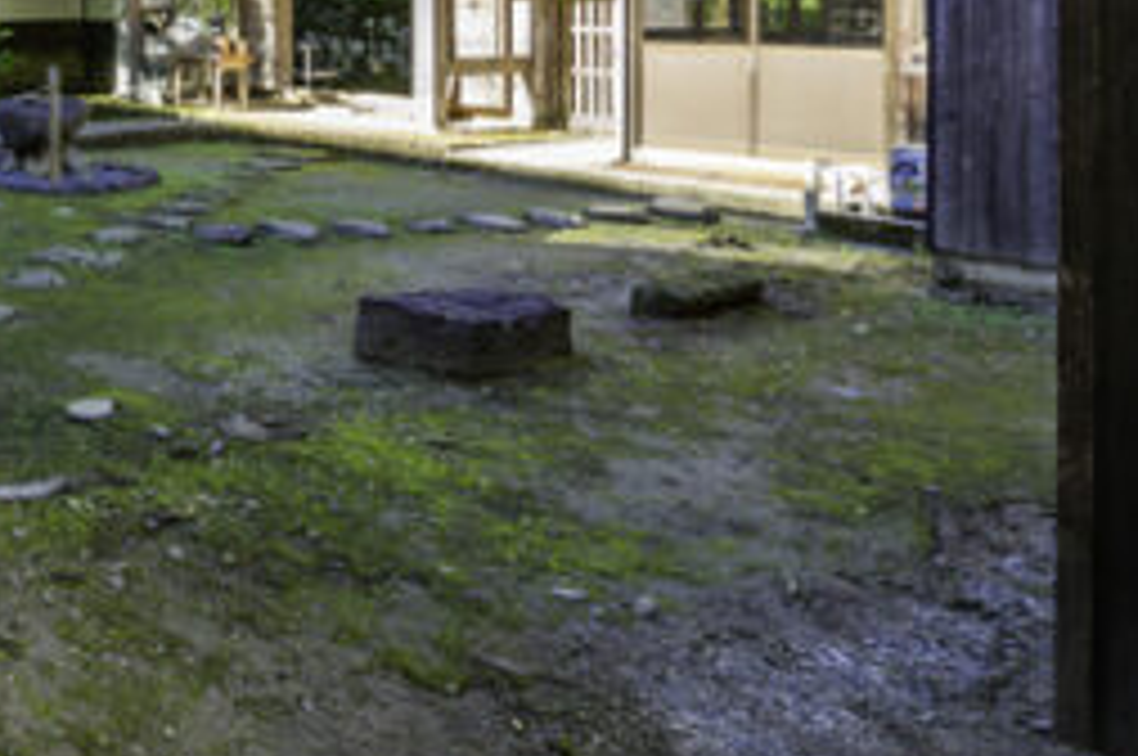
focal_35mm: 38
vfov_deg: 31.6
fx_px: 1200
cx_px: -148
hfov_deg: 39.9
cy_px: -45
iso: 160
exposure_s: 1/60
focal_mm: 16
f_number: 5.6
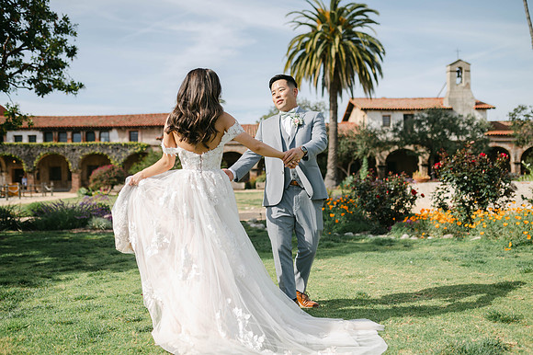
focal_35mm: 35
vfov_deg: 37.8
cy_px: 178
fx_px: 518
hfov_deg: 54.5
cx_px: 266
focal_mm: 35
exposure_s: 1/6400
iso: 100
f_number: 2
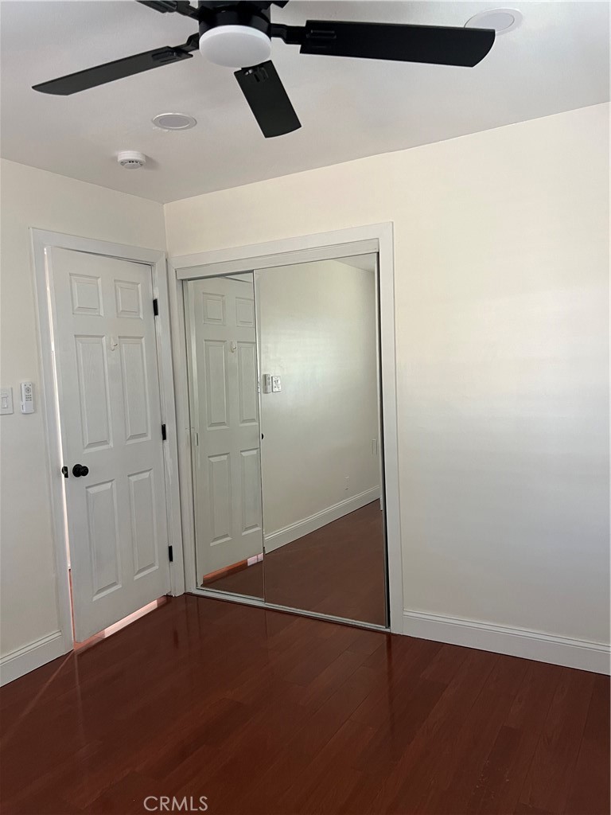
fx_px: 612
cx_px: 306
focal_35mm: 26
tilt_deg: -5.5
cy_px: 408
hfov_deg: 53.1
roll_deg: +2.5
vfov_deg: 67.3
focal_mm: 5.7
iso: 320
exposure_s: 1/60
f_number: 1.5
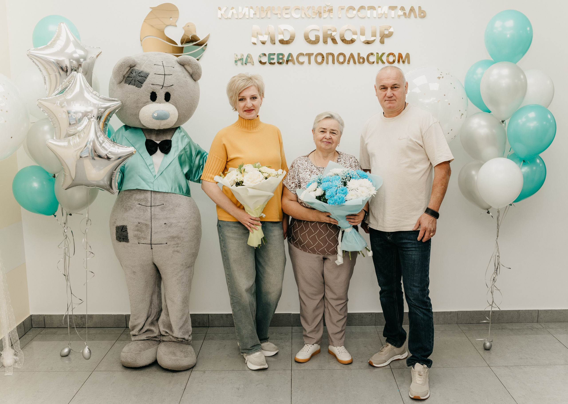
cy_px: 202
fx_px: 589
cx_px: 298
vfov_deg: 37.9
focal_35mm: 37
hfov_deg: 51.5
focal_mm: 35
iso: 400
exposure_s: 1/160
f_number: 4.5
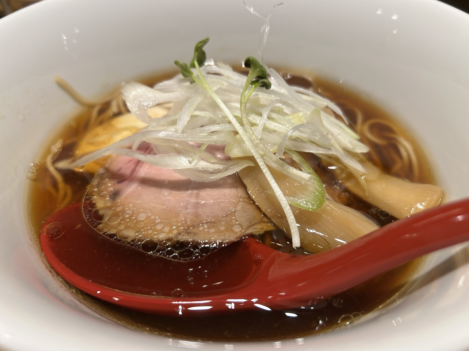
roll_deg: +0.9
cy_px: 176
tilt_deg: -42.5
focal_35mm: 26
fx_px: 352
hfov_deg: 67.3
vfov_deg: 53.1
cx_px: 234
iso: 40
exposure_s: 1/152
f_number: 1.5
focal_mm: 5.7
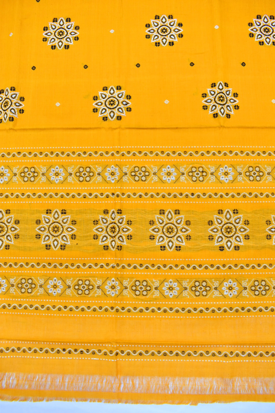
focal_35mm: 27
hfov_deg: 47.9
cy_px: 206
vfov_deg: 67.4
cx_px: 138
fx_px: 309
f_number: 5.6
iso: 800
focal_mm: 18
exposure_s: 1/30
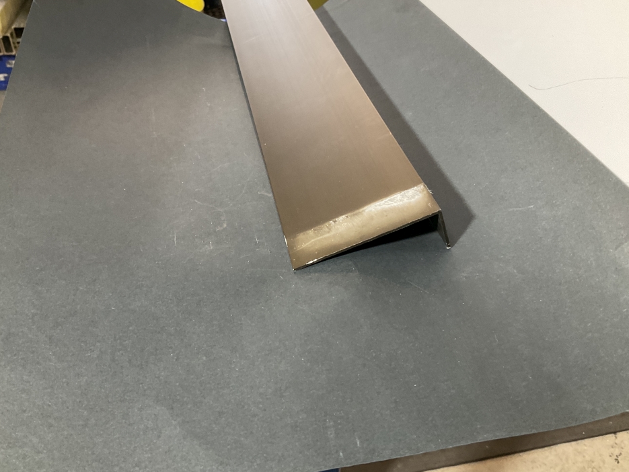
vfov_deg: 45.5
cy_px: 223
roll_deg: -1.8
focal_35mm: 31
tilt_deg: -37.4
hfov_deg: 58.3
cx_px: 307
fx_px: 564
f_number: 1.8
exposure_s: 1/50
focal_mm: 3
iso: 125
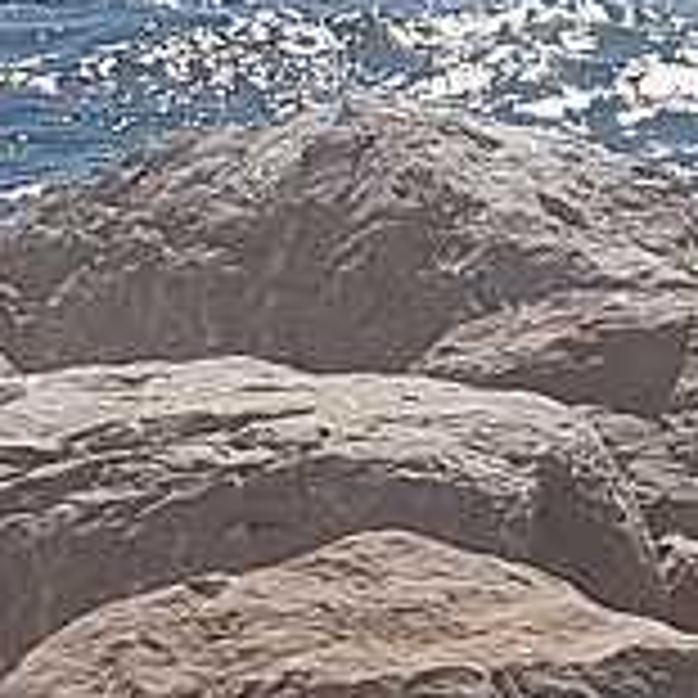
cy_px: -198
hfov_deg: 7.0
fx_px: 5407
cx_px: 1684
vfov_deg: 7.3
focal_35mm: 237
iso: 40
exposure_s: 1/5120
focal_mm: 4.2
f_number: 1.7
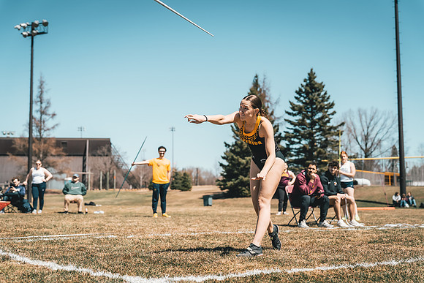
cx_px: 212
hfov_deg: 38.4
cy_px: 142
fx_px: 609
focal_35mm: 52
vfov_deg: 26.2
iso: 200
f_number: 2.8
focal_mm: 51
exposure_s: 1/4000
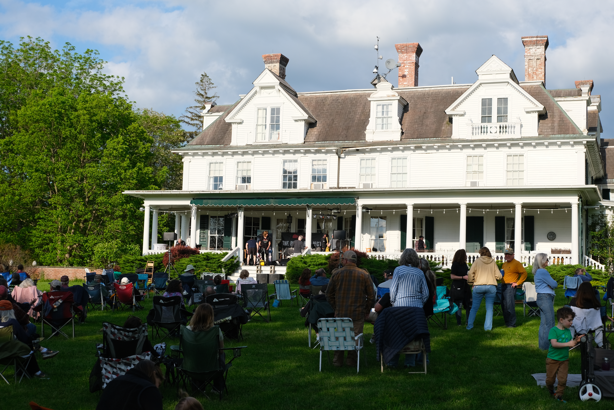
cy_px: 205
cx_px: 307
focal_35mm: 53
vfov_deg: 25.5
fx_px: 904
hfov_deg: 37.5
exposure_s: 1/950
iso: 320
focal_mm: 35.3
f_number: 5.6
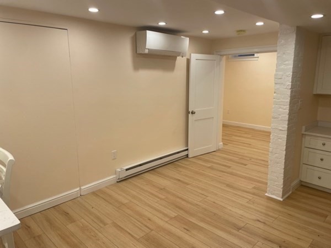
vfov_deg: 53.1
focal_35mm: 26
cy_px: 124
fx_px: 249
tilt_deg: -10.8
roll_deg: +0.2
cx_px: 166
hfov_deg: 67.3
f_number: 1.6
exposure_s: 1/120
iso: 64
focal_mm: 4.2
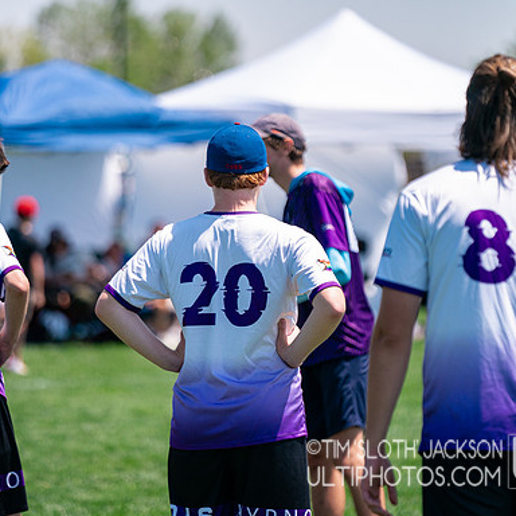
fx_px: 4334
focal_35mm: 257
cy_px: 259
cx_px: 222
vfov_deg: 6.8
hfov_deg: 6.8
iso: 640
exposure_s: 1/8000
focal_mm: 200
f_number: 2.8
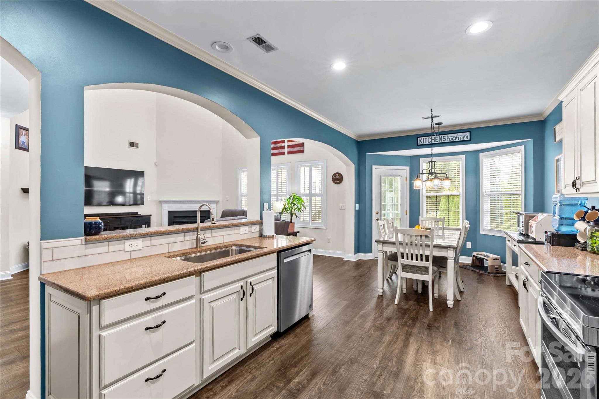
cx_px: 300
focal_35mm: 16
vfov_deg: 73.7
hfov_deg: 96.7
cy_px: 200
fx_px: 266
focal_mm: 16
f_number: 8
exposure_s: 1/1.25
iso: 100
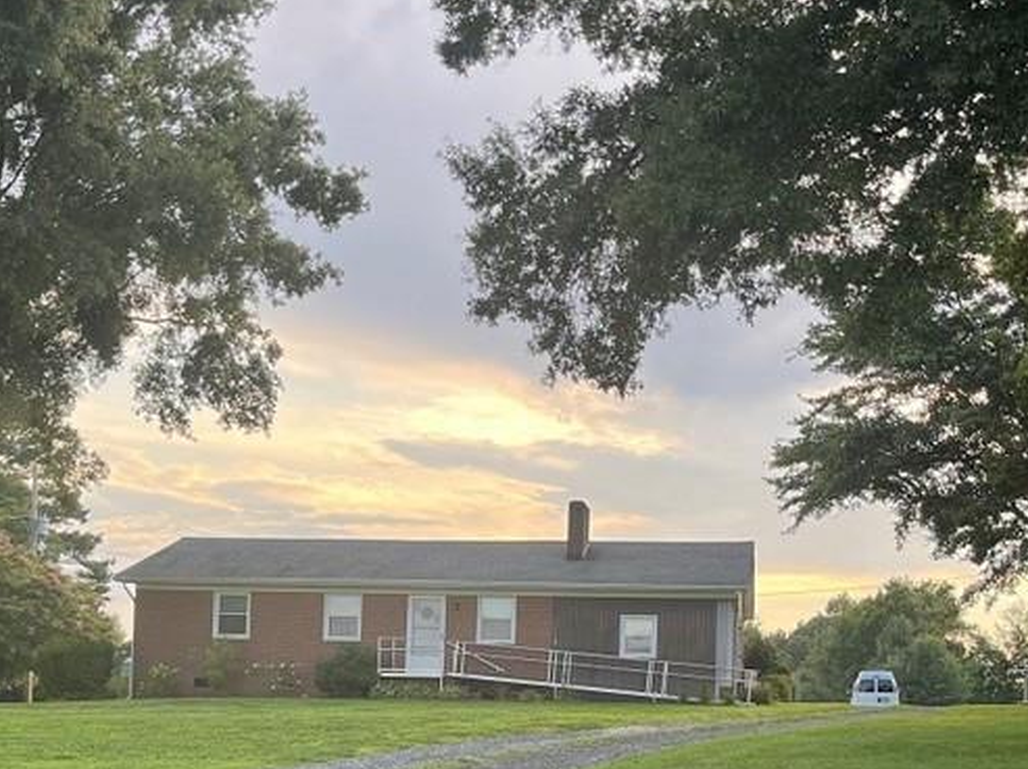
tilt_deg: +1.4
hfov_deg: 35.6
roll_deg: -2.5
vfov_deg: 26.2
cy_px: 676
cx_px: 493
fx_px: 1602
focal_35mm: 54
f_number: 1.6
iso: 32
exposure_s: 1/454
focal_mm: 5.1
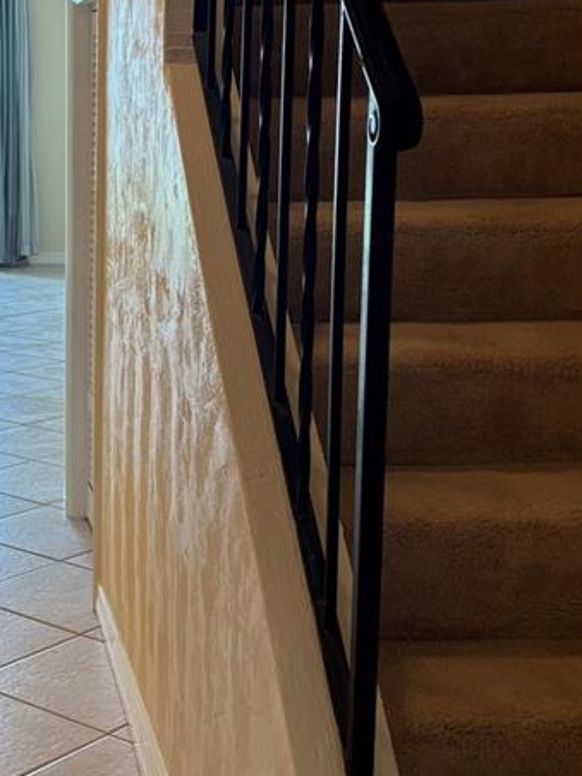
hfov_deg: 20.3
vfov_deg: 28.0
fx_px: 1547
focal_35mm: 69
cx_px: -55
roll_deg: -0.5
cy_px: 273
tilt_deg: -7.2
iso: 80
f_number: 1.6
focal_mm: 5.96
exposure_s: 1/120
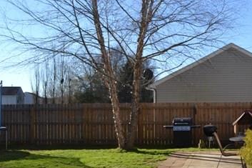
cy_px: 107
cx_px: 223
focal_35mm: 49
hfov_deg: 37.9
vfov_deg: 27.4
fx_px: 343
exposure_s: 1/200
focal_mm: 18
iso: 100
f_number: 8
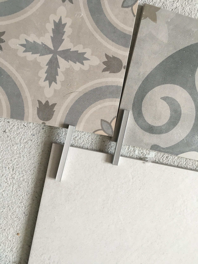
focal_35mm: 29
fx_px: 221
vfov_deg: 61.7
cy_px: 132
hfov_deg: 48.2
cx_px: 99
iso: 40
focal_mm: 4.15
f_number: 2.2
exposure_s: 1/33
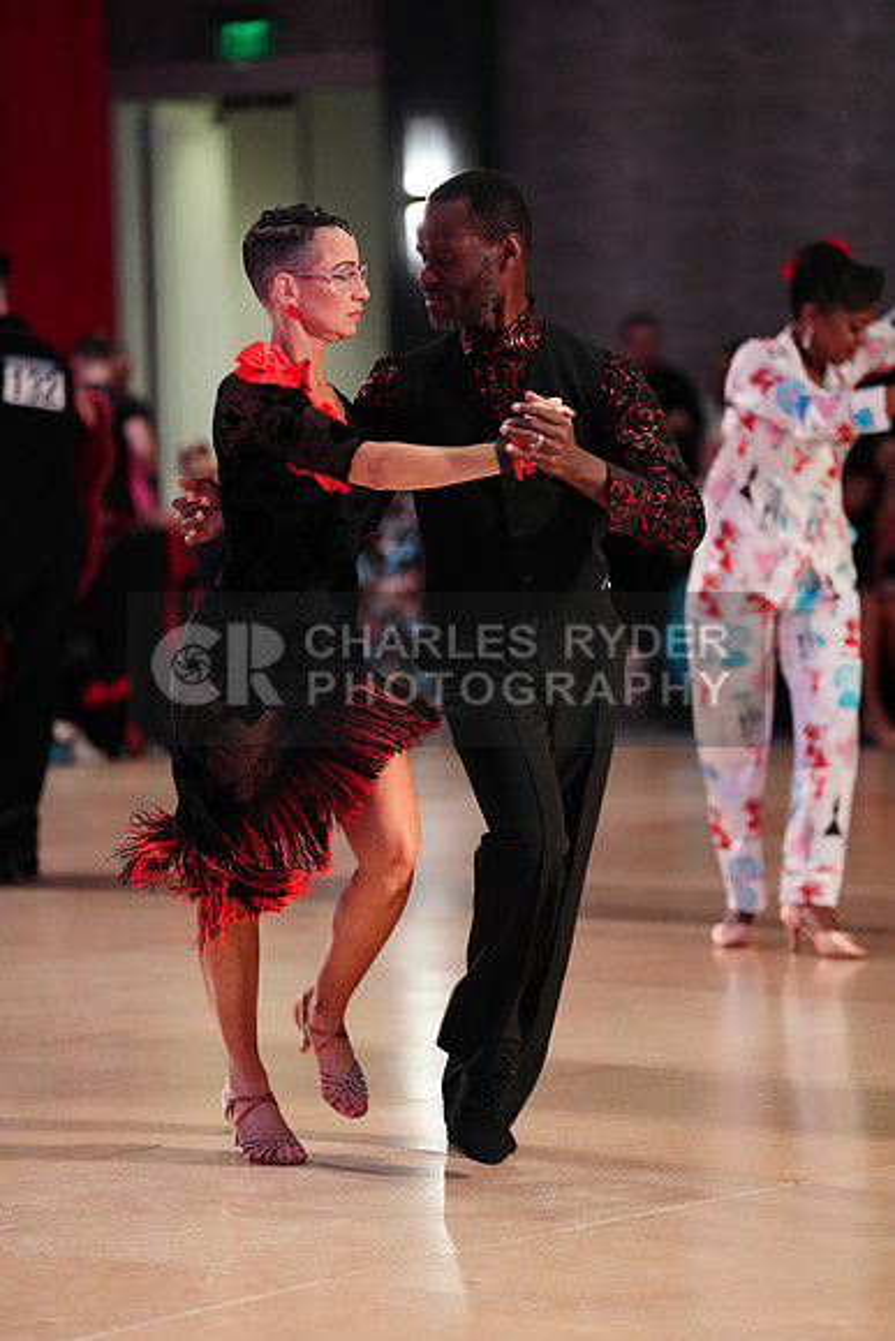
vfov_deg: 14.2
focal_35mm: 144
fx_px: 5366
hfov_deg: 9.5
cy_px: 670
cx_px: 448
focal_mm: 144
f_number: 2.8
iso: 5000
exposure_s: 1/400
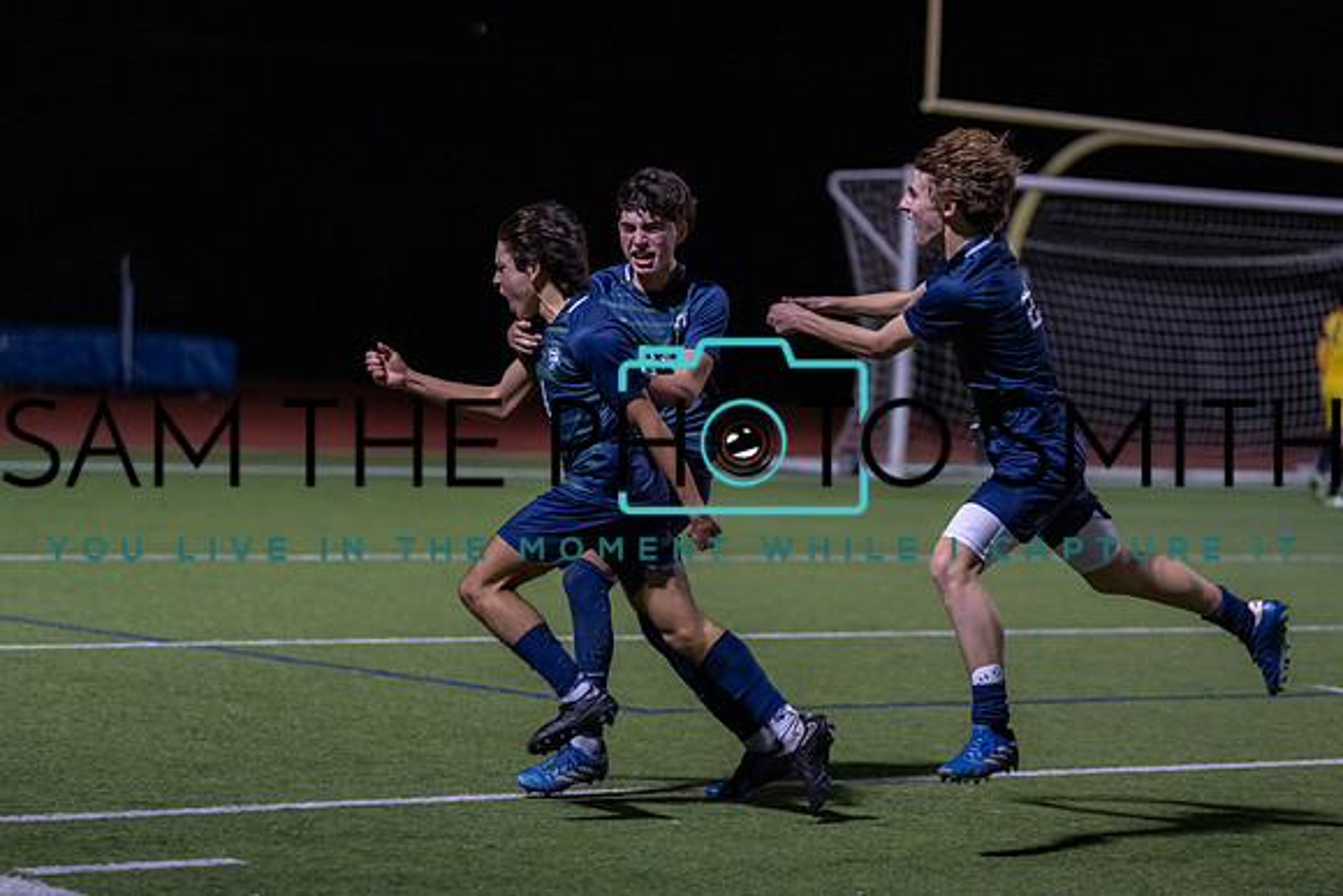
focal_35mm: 124
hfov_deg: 16.5
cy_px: 448
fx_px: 4627
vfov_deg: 11.1
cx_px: 672
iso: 3200
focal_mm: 124
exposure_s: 1/1000
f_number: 2.8
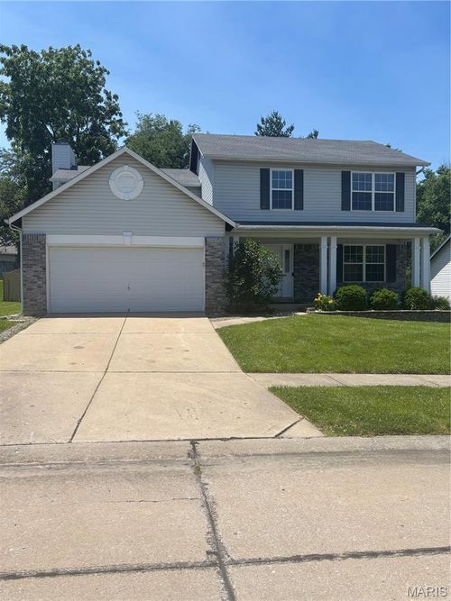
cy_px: 300
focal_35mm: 26
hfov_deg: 53.0
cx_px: 226
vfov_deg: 67.3
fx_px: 452
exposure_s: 1/4425
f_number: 1.6
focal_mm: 5.96
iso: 50
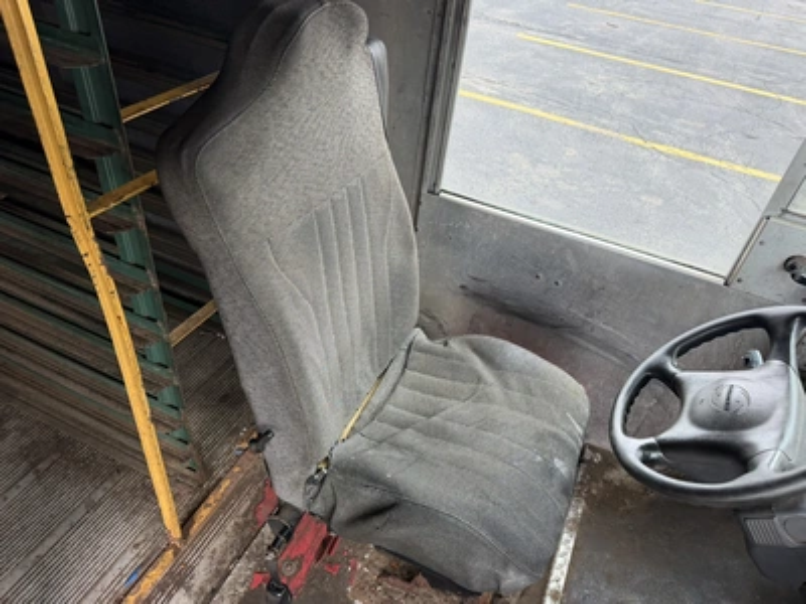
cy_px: 302
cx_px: 403
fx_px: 559
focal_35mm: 24
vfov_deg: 56.8
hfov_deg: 71.6
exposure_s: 1/121
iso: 125
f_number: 1.78
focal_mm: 6.76
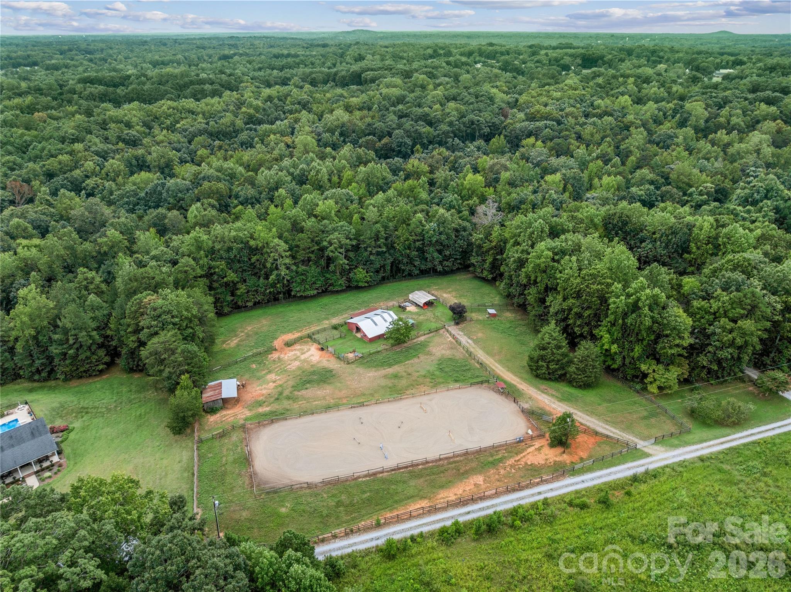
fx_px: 548
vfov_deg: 56.8
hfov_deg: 71.6
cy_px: 296
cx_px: 396
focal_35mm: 24
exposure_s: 1/1600
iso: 210
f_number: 2.8
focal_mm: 12.29
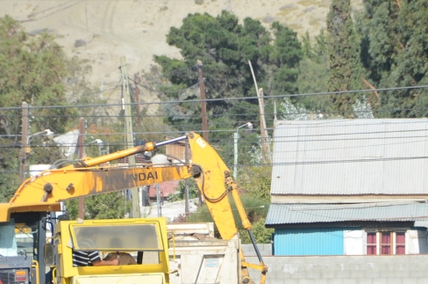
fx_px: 7461
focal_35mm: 629
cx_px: 261
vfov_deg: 2.2
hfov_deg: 3.3
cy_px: 263
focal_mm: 200
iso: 125
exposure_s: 1/400
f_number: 5.6
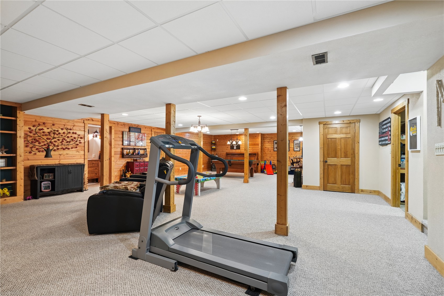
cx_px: 222
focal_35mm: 16
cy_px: 148
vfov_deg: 73.7
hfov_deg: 96.7
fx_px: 197
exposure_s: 1/2.5
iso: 400
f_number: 10
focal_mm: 16
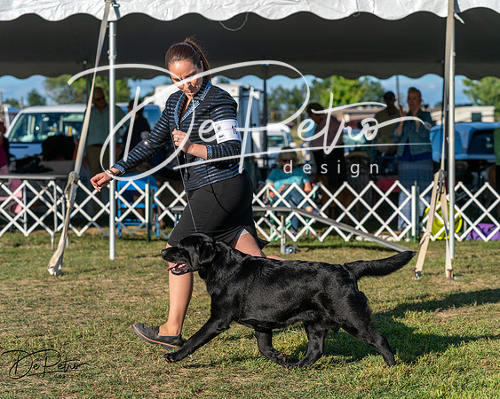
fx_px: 1466
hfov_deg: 19.4
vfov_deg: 15.5
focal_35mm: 99
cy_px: 200
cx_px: 250
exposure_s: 1/1250
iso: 125
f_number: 4.5
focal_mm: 88
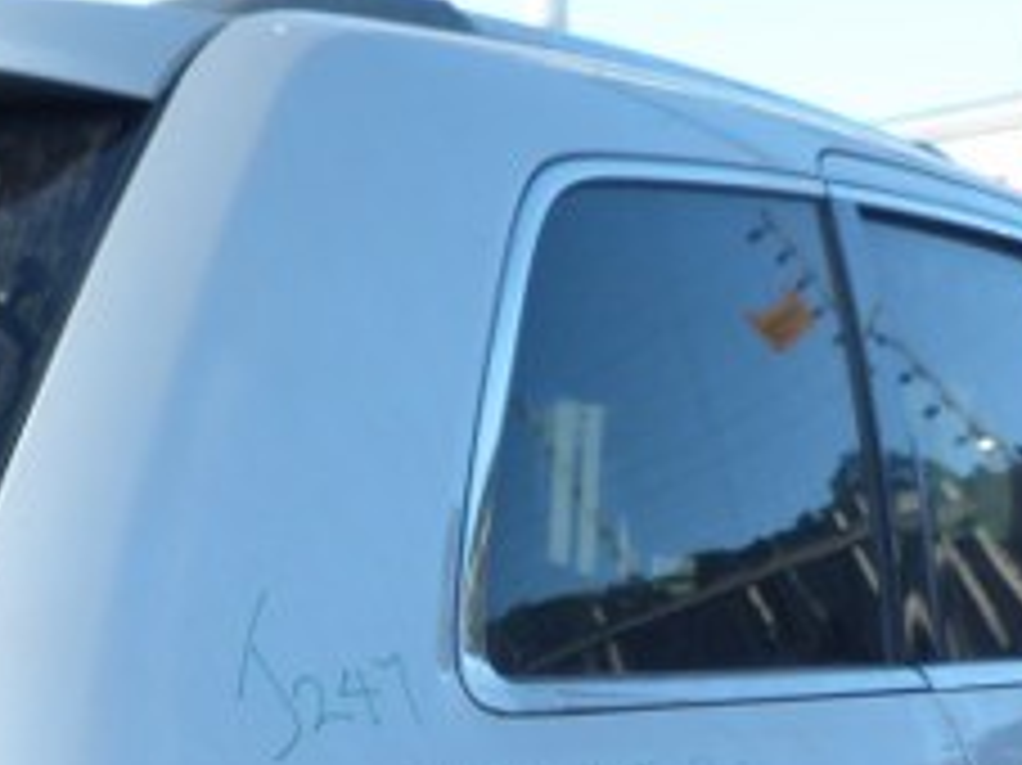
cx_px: 77
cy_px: 1138
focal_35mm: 88
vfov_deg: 15.5
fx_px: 2597
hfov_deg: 21.7
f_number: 4
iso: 80
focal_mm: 4.5
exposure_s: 1/125
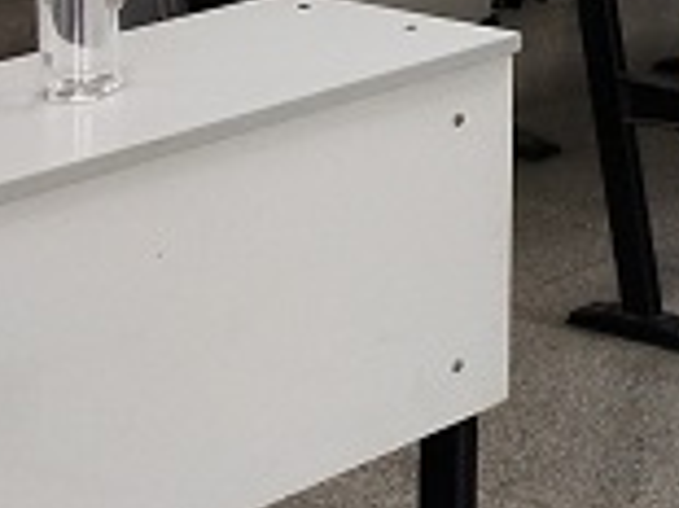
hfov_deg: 11.0
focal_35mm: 155
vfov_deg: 9.0
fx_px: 3038
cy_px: -526
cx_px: 1577
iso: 193
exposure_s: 1/50
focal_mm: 3.95
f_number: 1.8
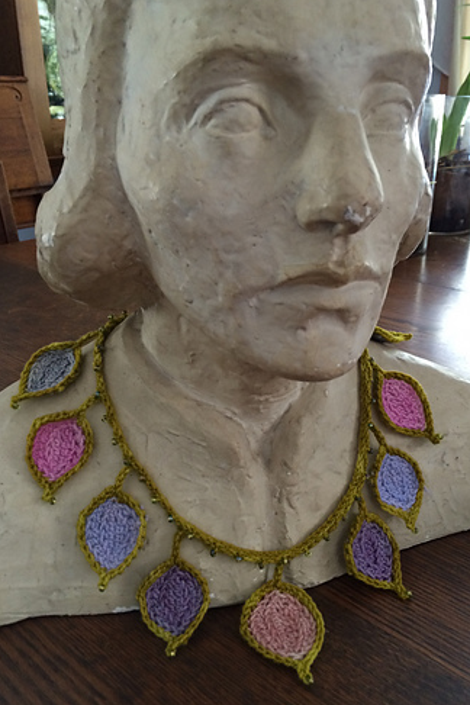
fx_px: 607
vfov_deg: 60.3
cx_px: 244
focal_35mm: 31
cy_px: 344
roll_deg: +0.9
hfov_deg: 42.3
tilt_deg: -22.8
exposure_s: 1/30
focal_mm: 4.15
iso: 160
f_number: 2.2
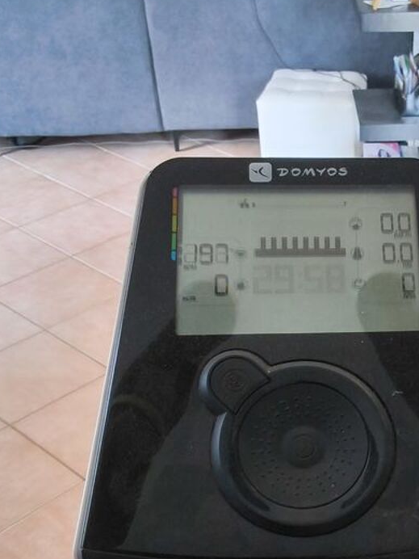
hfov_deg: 27.1
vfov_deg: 36.3
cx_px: 371
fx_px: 839
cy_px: 385
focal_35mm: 52
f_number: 2
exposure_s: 1/100
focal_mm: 2.87
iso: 80
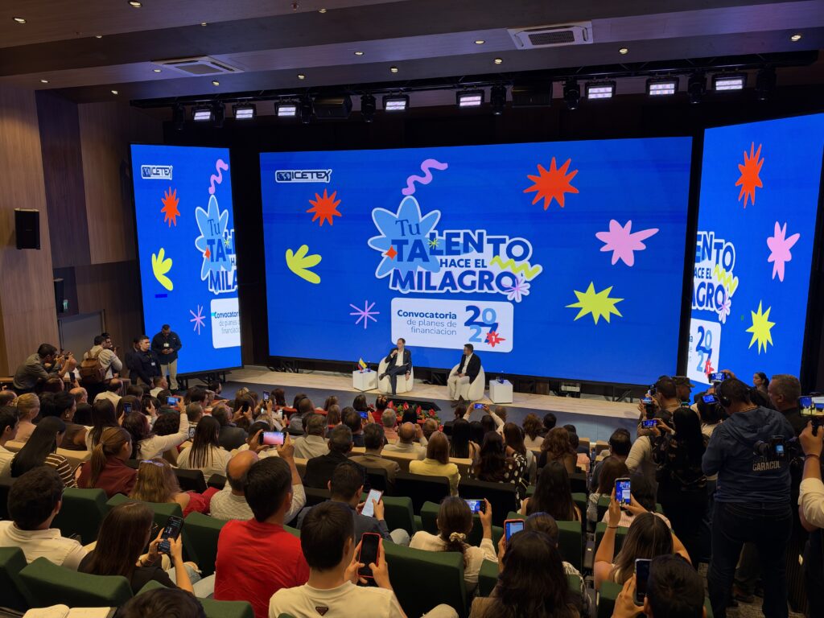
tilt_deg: -9.4
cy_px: 309
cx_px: 412
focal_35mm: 24
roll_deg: +0.5
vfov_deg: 56.8
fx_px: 571
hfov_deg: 71.6
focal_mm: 6.93
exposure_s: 1/120
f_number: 1.8
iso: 200
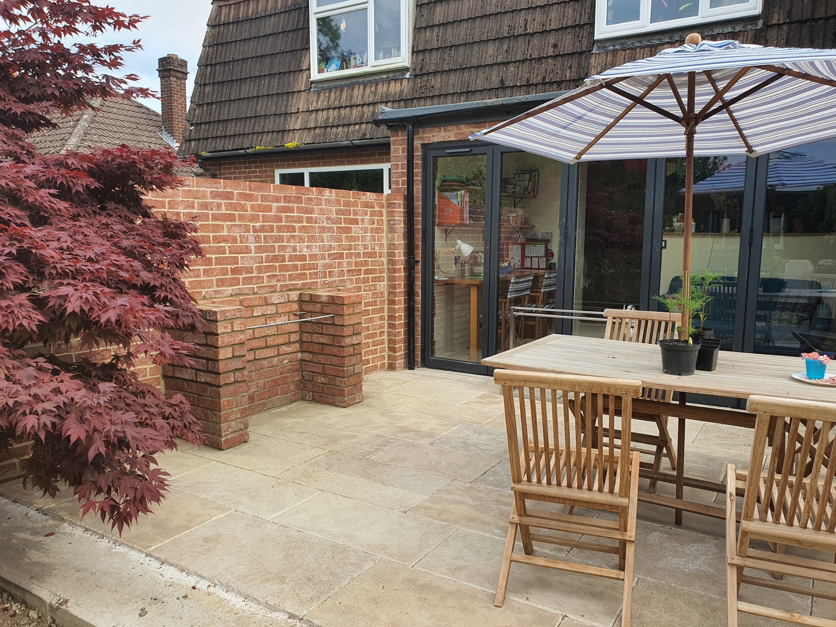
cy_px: 314
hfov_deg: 67.3
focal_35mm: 26
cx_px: 418
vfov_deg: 53.1
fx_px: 628
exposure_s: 1/550
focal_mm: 4.3
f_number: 2.4
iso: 50
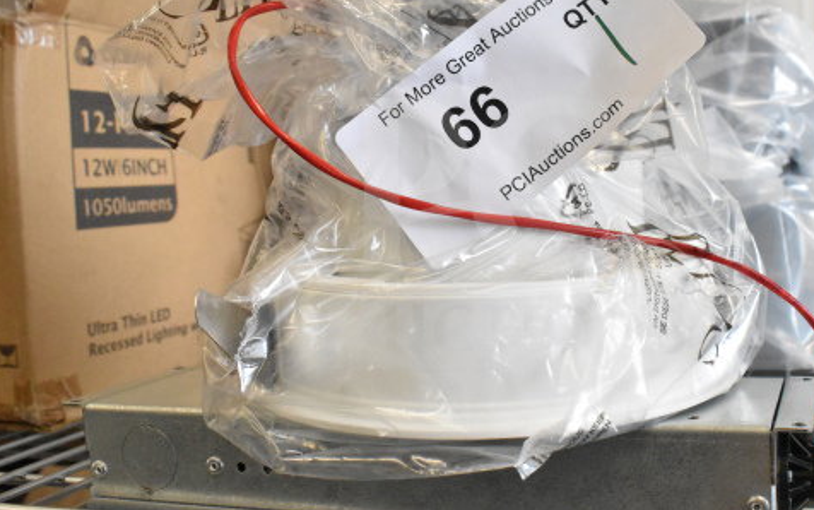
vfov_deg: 27.4
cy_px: 234
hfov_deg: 42.3
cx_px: 510
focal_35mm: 47
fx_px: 1043
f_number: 10
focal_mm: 24
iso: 6400
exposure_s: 1/400
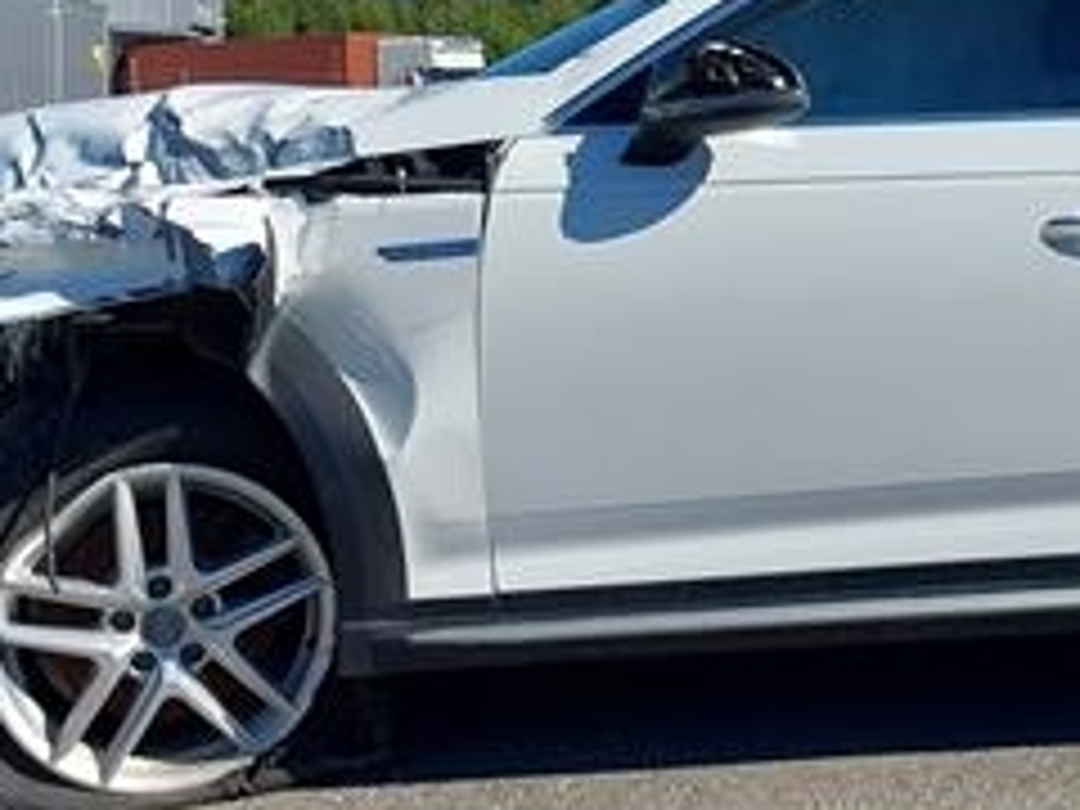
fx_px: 1997
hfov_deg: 29.3
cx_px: 918
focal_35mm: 64
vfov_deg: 22.8
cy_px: 238
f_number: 1.8
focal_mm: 5.23
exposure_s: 1/1567
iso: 25
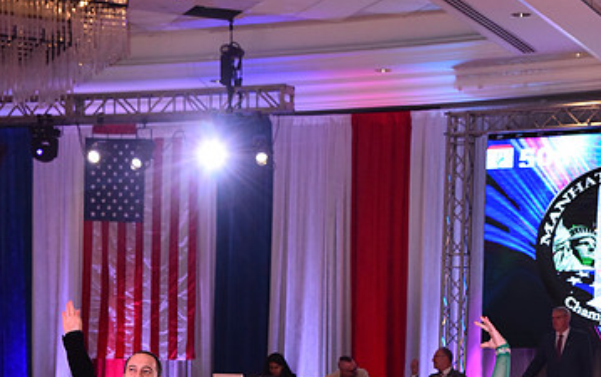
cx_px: 295
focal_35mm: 102
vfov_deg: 12.5
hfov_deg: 20.4
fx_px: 1672
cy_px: 454
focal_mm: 62
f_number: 7.1
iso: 2500
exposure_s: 1/320
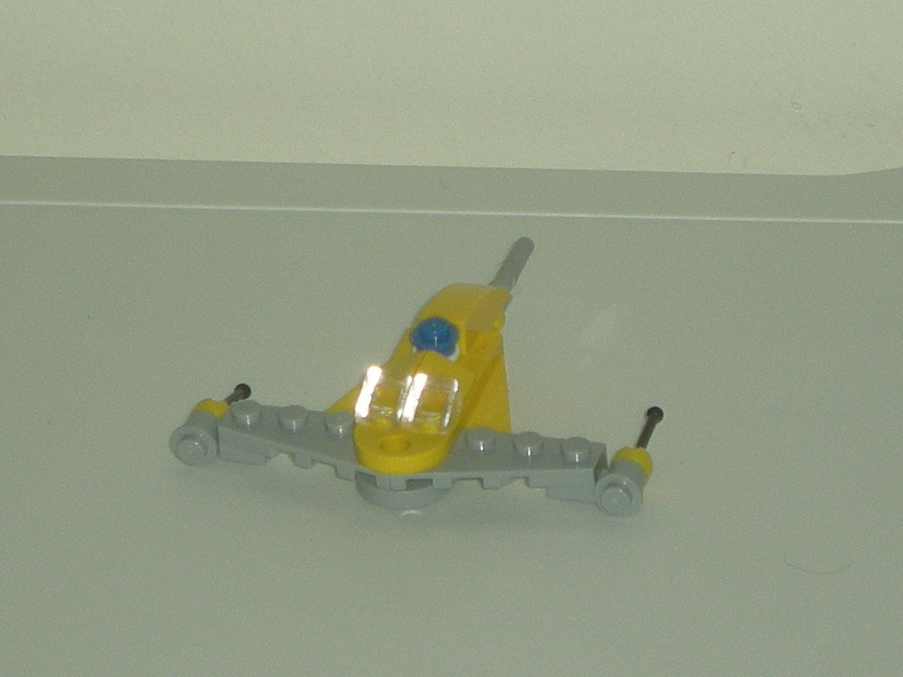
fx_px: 1930
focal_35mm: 74
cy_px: 338
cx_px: 452
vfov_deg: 19.9
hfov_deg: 26.3
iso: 50
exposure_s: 1/120
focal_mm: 12.3
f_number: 4.6
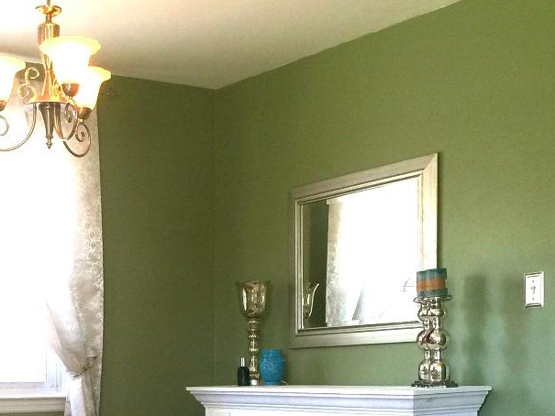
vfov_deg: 20.5
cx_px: 114
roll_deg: -0.4
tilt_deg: -1.7
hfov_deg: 27.6
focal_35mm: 69
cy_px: 430
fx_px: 1106
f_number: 2.2
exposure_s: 1/30
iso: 32
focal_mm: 4.15
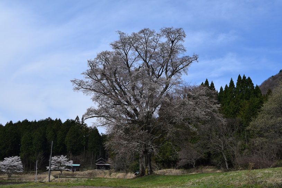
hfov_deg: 47.9
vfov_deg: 33.0
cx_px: 141
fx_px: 317
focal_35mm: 40
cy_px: 94
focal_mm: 27
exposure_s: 1/400
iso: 200
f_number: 10
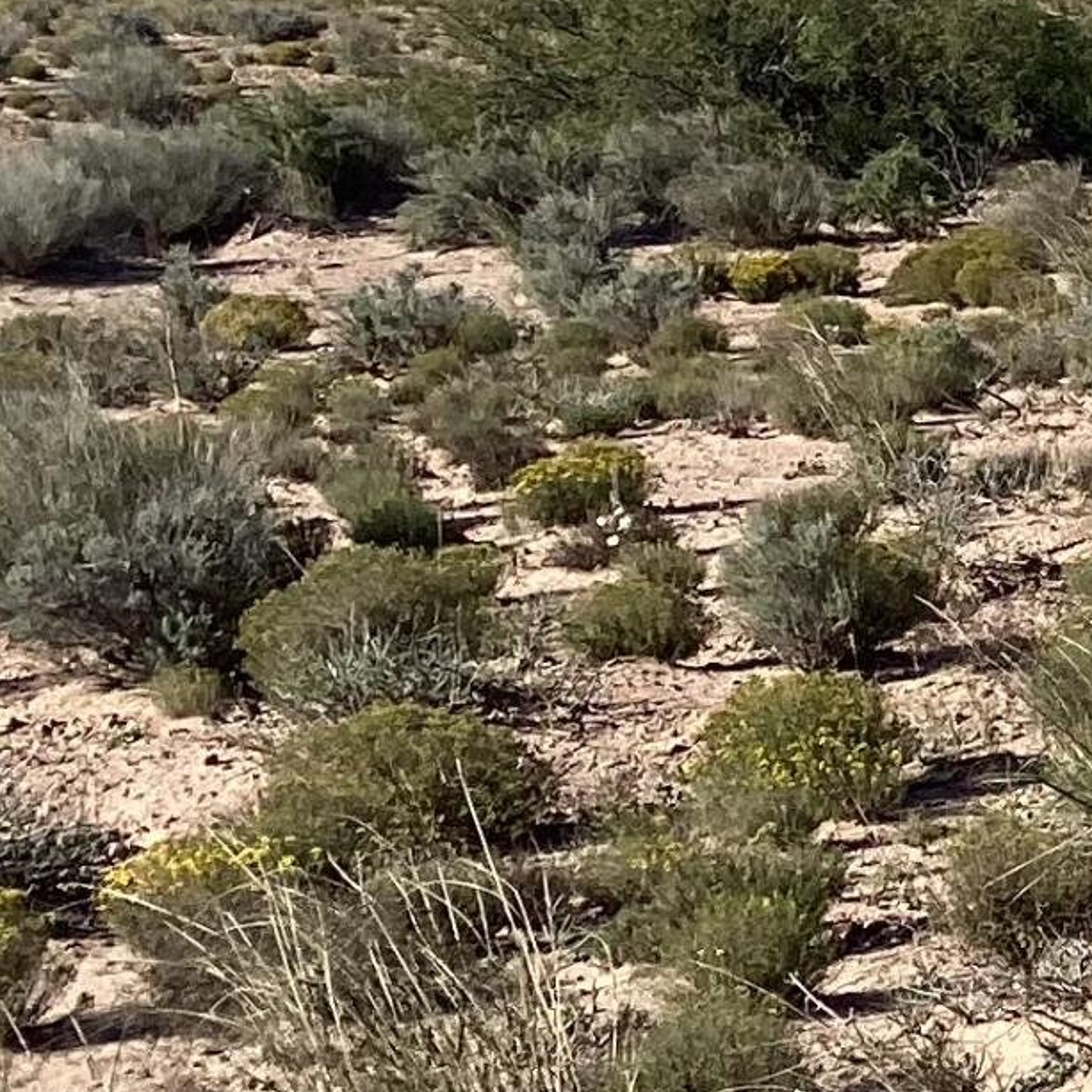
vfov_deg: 13.0
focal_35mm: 134
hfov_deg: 11.4
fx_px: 4783
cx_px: 2357
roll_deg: +0.5
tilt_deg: -7.8
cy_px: 239
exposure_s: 1/1733
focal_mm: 3.3
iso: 25
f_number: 2.4
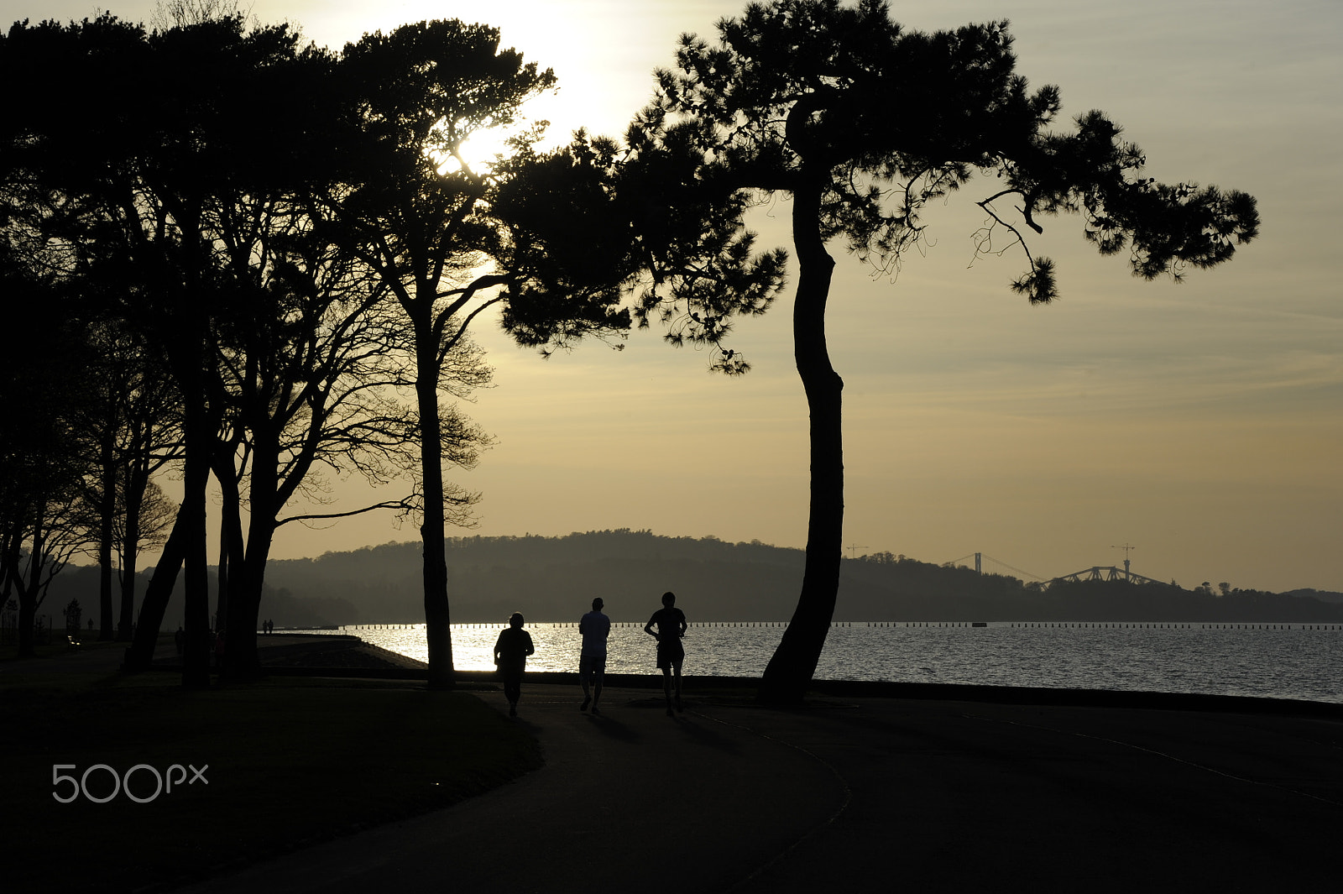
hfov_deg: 19.5
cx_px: 672
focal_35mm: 105
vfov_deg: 13.0
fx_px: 3915
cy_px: 447
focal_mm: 105
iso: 200
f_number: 13
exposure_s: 1/640
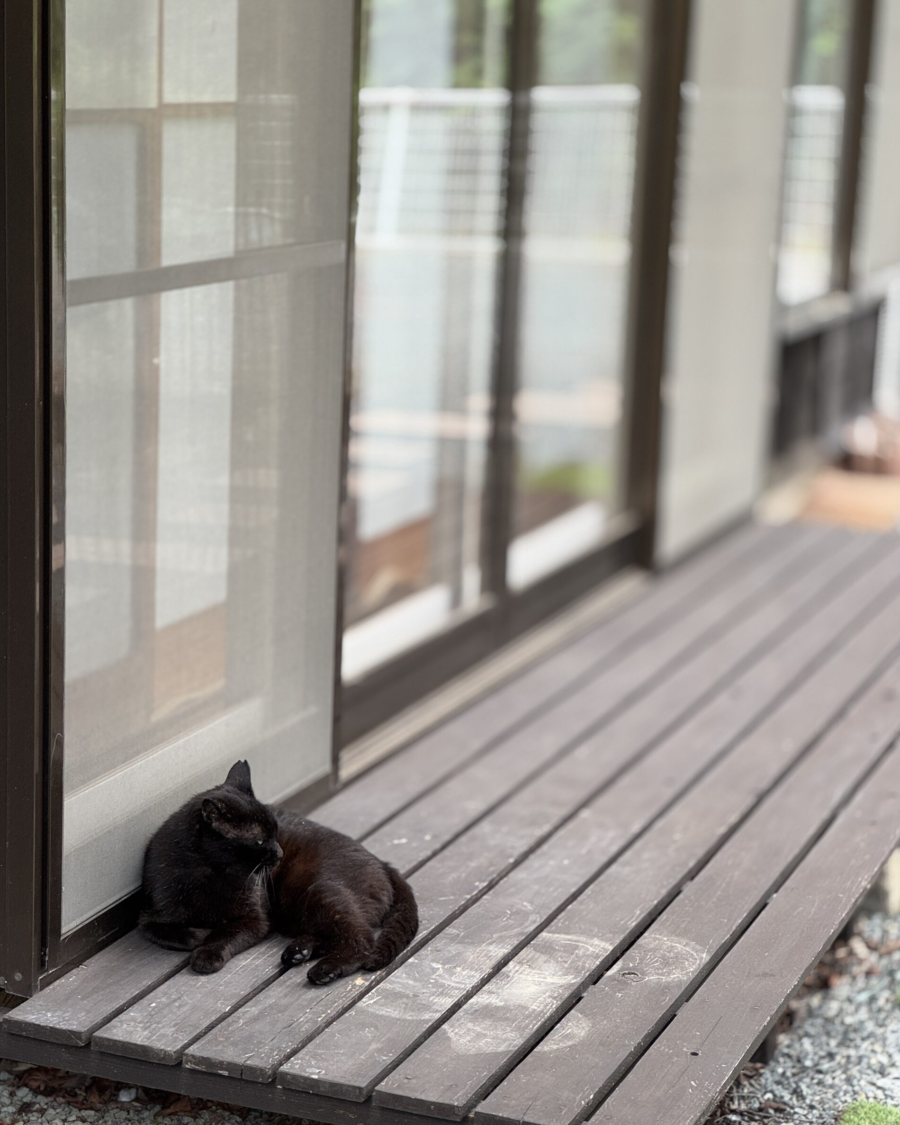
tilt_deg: -11.5
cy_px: 604
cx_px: 450
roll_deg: -3.1
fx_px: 2697
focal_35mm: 81
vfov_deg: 23.6
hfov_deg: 18.9
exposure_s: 1/99
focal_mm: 9
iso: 64
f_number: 2.8
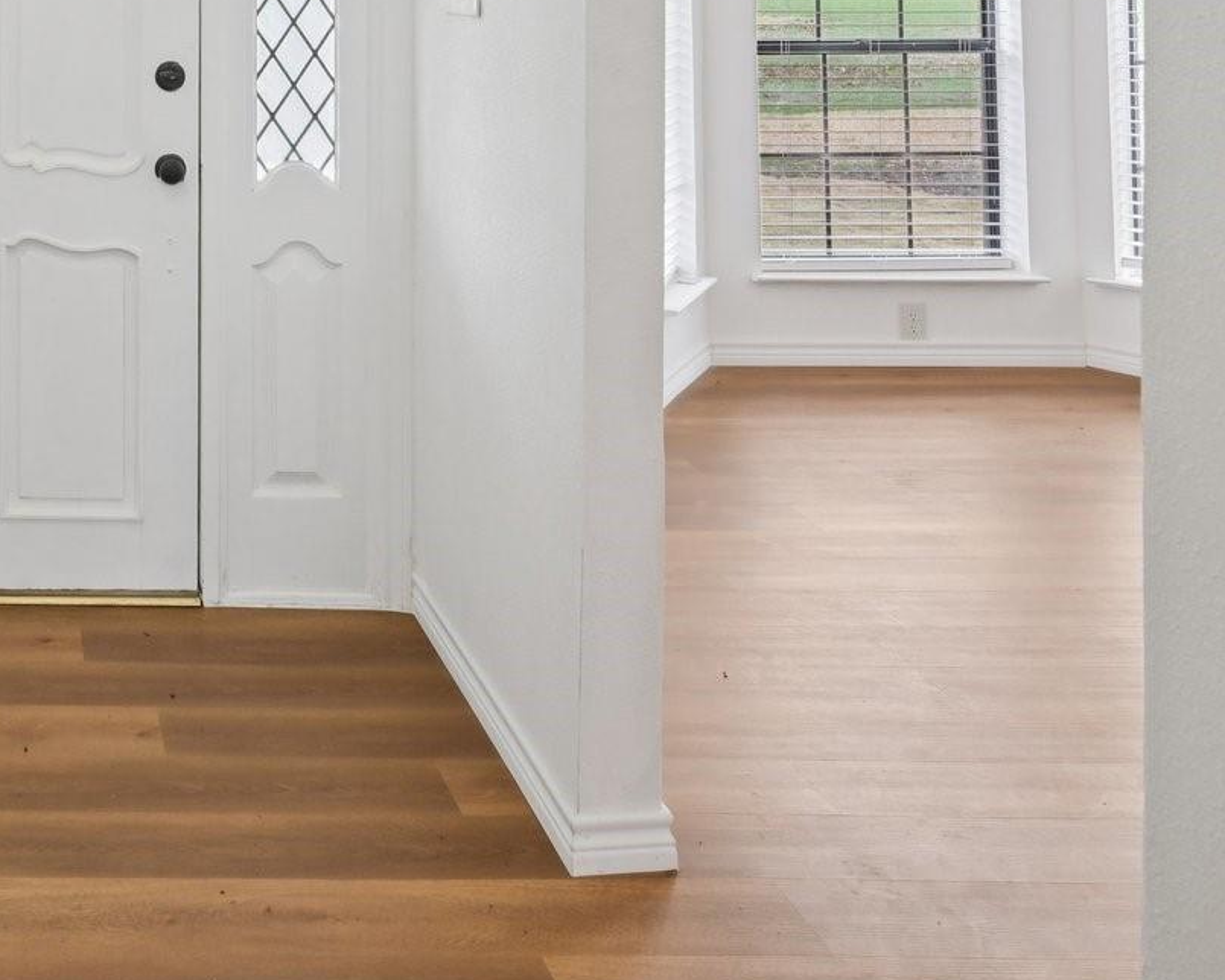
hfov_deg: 38.0
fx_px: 1559
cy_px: -31
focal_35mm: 43
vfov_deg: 31.8
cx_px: -14
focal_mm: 18
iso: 400
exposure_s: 1/60
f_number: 8
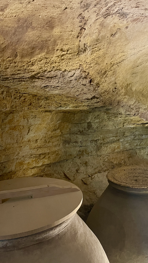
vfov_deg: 51.6
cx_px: 132
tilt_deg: -11.4
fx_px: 272
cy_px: 132
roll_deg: -1.6
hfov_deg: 29.3
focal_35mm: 39
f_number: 1.6
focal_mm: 4.2
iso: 500
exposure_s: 1/33
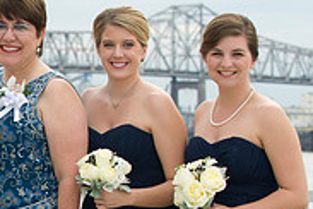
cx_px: -91
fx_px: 2069
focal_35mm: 238
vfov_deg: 5.8
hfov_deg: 8.5
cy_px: 209
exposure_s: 1/200
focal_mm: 75
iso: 200
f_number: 4.5
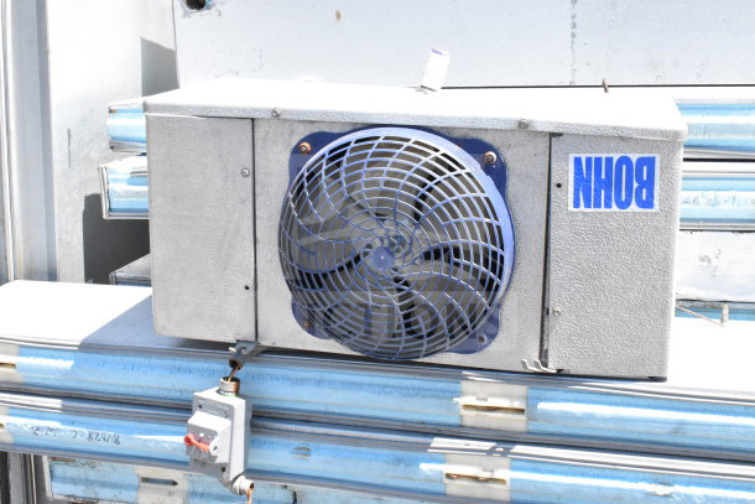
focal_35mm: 44
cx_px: 378
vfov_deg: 30.9
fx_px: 912
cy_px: 252
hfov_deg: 45.0
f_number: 18
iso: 6400
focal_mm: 29
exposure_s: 1/1250
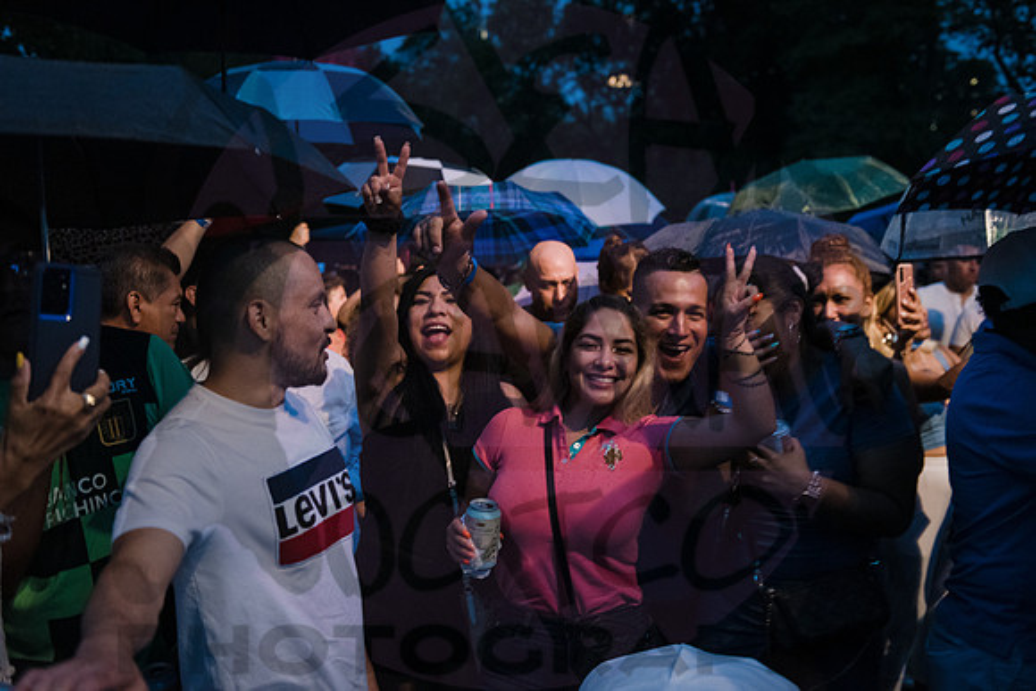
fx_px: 1094
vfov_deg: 35.1
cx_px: 518
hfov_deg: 50.7
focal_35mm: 38
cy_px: 346
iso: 3200
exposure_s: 1/125
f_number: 3.5
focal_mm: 38
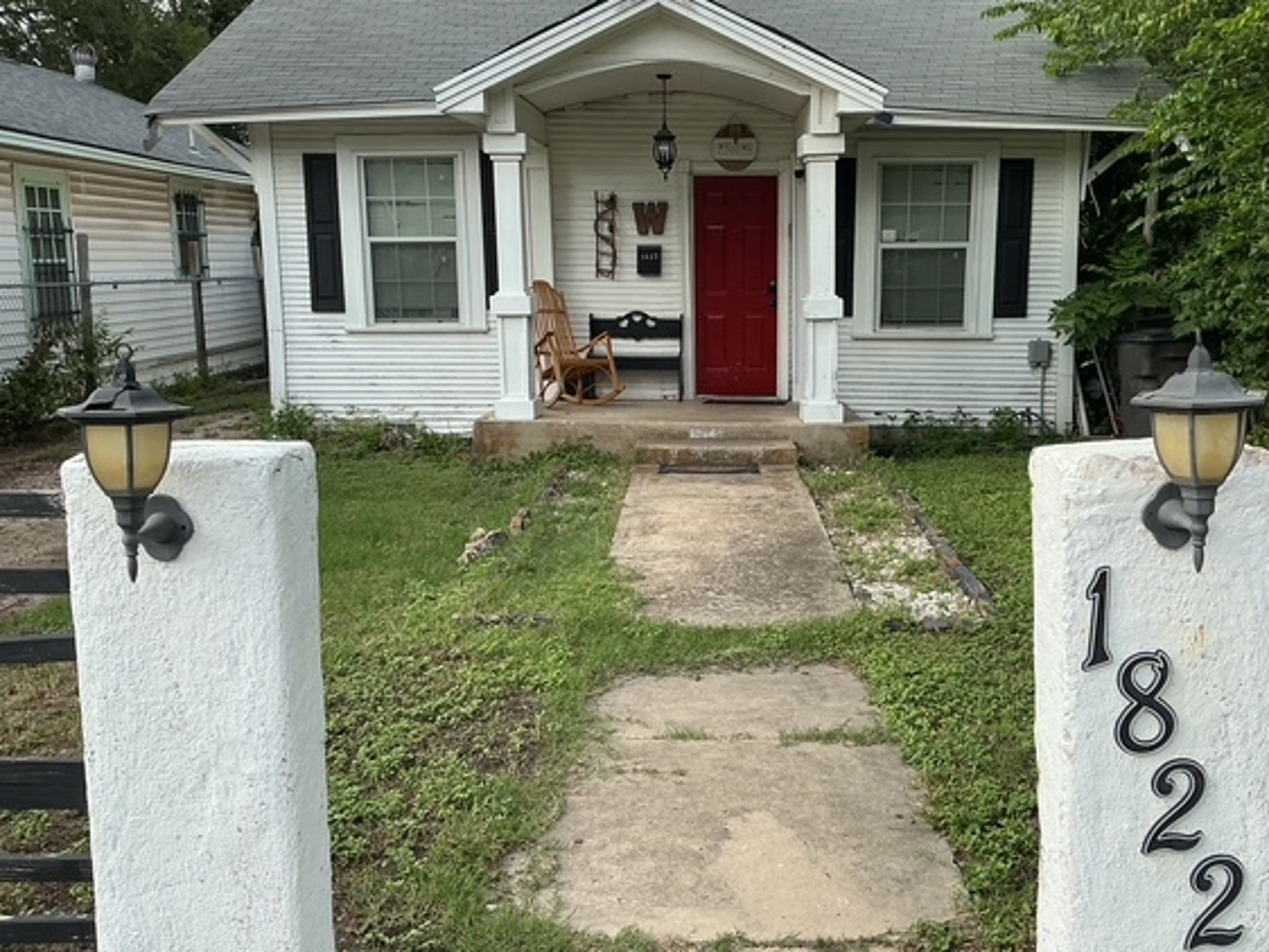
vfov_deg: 43.0
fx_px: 1210
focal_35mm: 33
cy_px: 458
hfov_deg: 55.2
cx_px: 700
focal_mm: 3
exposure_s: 1/586
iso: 25
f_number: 1.8
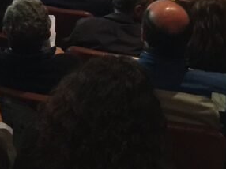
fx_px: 678
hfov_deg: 17.5
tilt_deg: -12.3
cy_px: -92
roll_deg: -0.1
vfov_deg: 13.3
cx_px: -81
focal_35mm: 104
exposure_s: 1/17
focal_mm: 4.15
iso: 125
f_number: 2.2
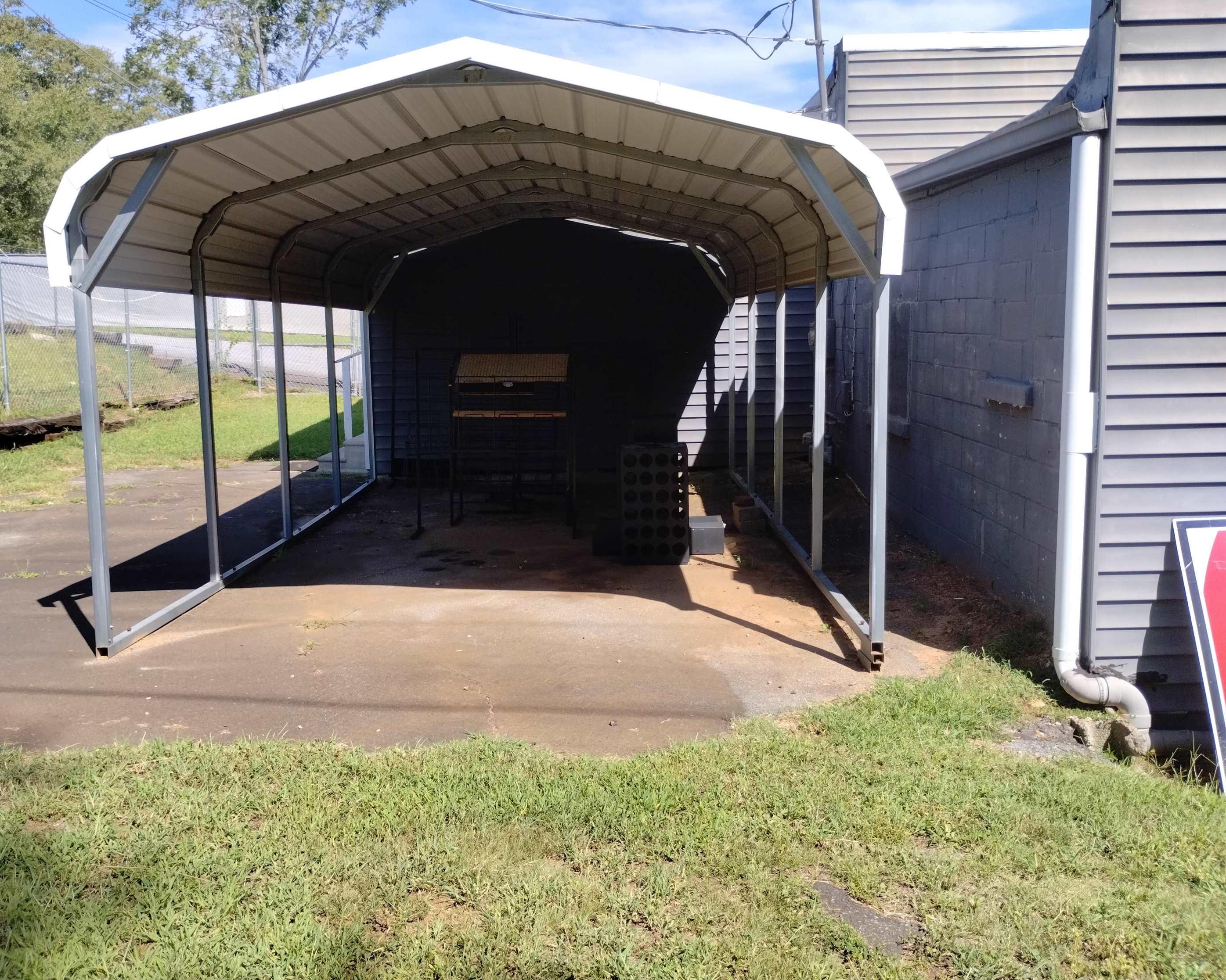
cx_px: 567
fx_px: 1088
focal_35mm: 30
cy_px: 477
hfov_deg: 58.7
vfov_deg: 48.5
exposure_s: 1/462
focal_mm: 4.27
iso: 100
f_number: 1.8
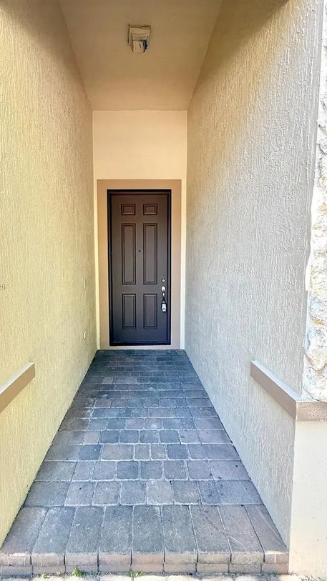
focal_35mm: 16
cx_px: 140
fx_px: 247
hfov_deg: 66.7
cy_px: 287
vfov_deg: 99.4
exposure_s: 1/99
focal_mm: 2.22
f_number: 2.2
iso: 80
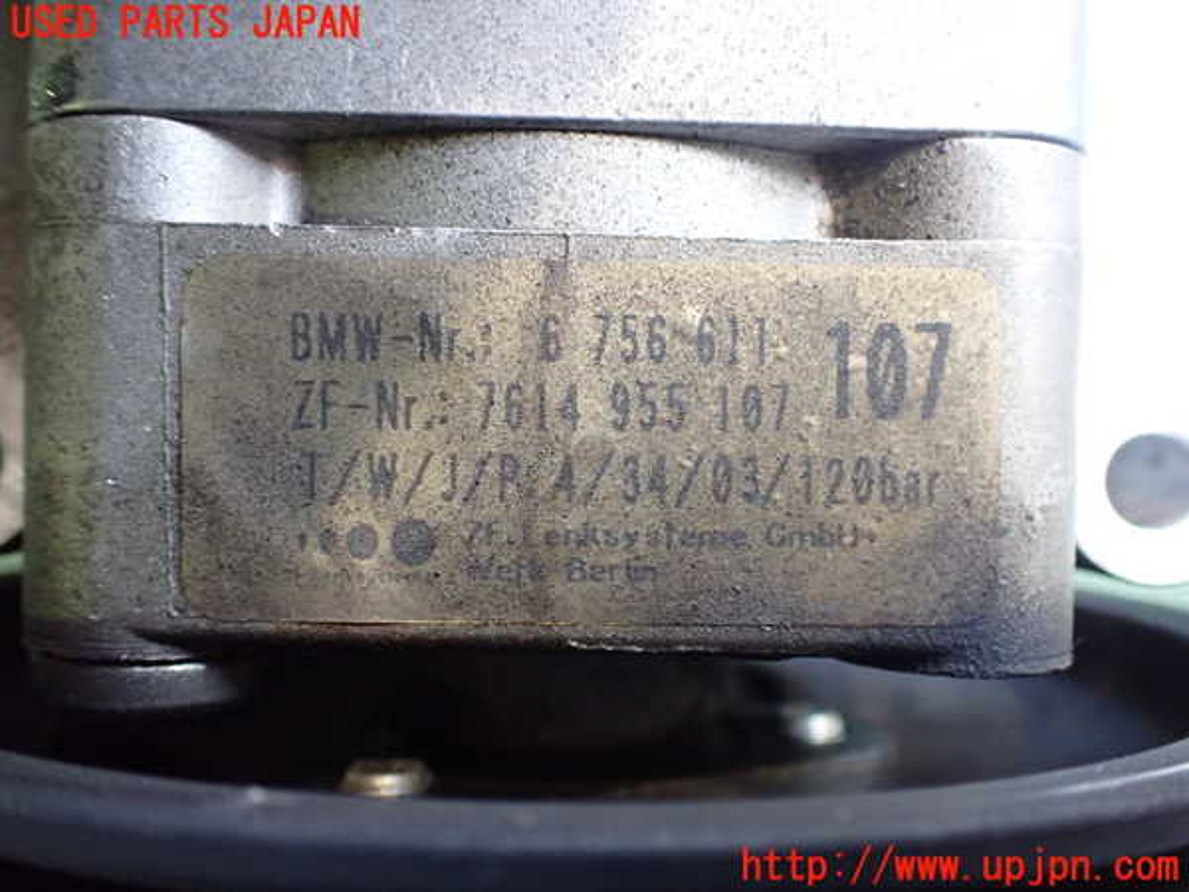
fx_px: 1099
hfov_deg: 56.8
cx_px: 594
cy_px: 446
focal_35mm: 32
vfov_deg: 44.2
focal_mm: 5.79
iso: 800
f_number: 2.4
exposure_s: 1/60
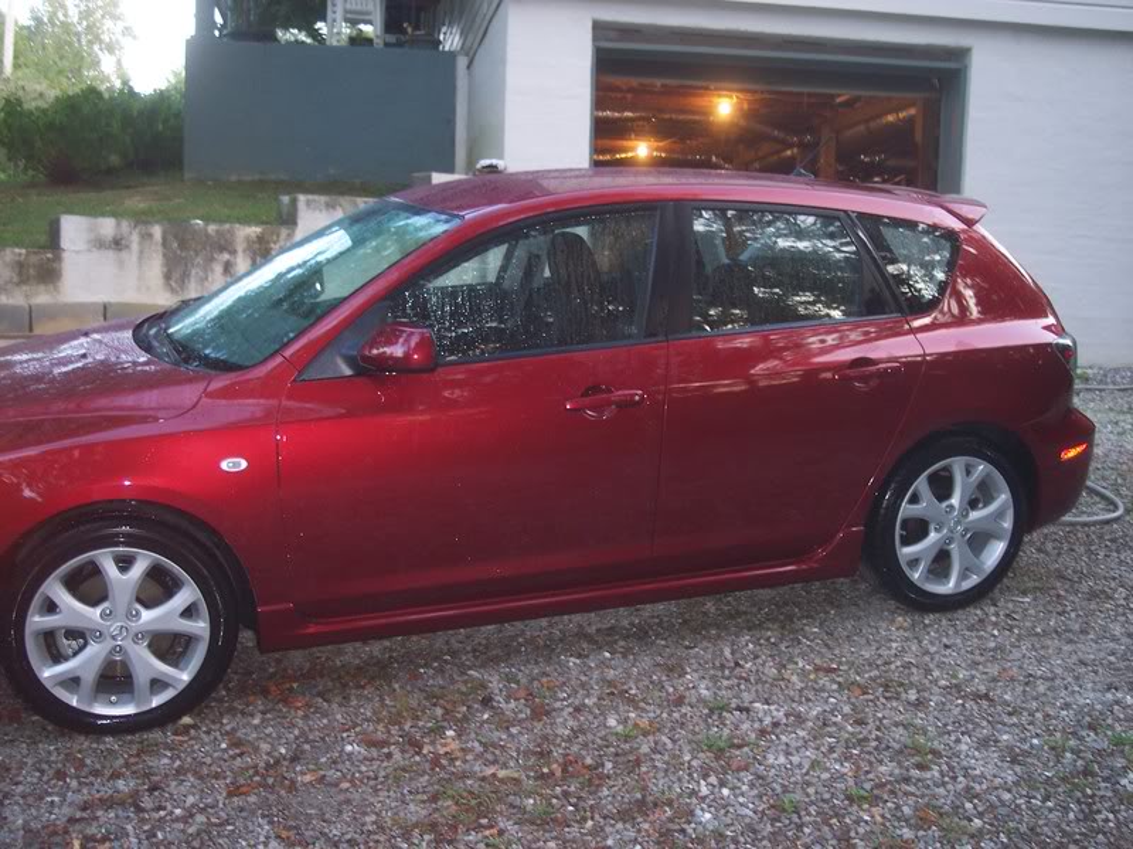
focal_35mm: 38
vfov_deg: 37.7
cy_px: 424
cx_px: 566
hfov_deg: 49.0
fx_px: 1243
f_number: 2.8
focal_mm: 8
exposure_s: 1/30
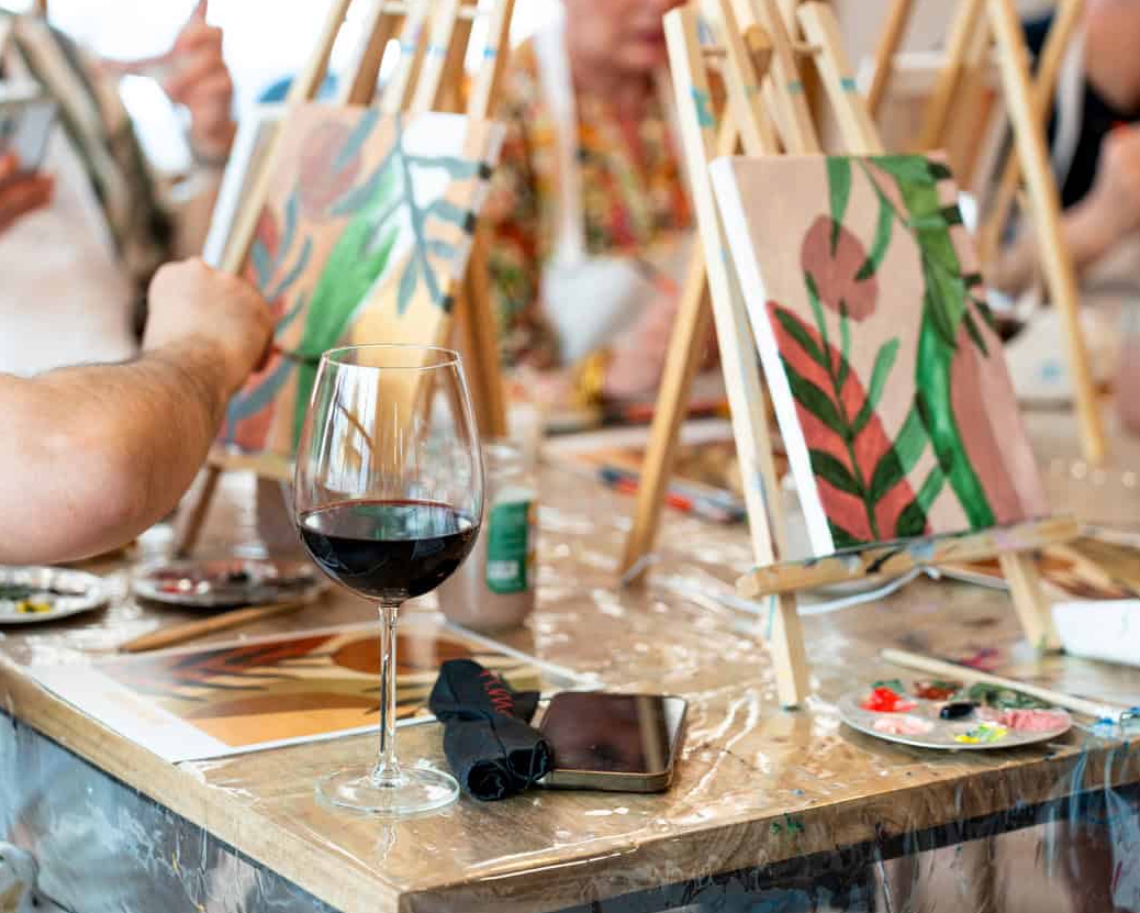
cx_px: 580
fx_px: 2869
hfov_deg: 22.5
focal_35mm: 85
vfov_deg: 18.1
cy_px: 457
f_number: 2.8
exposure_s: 1/200
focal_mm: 75
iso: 500
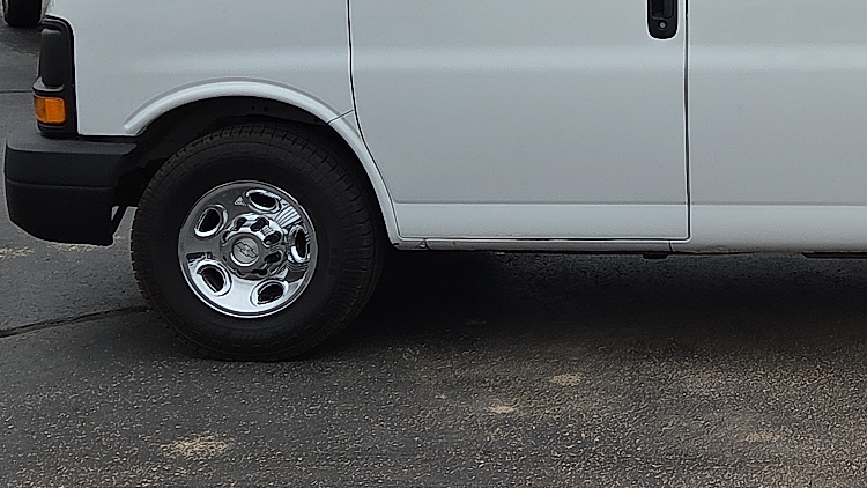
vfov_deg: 15.1
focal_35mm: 79
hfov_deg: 25.5
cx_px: 865
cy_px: 40
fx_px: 1816
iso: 76
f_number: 1.8
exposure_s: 1/3333
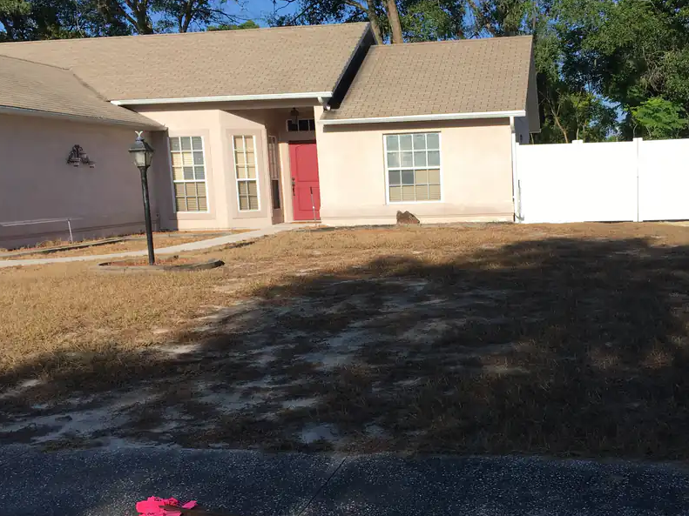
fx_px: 876
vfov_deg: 32.7
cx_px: 417
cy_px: 333
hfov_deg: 42.7
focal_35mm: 44
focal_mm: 4.15
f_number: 2.2
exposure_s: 1/1326
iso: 25
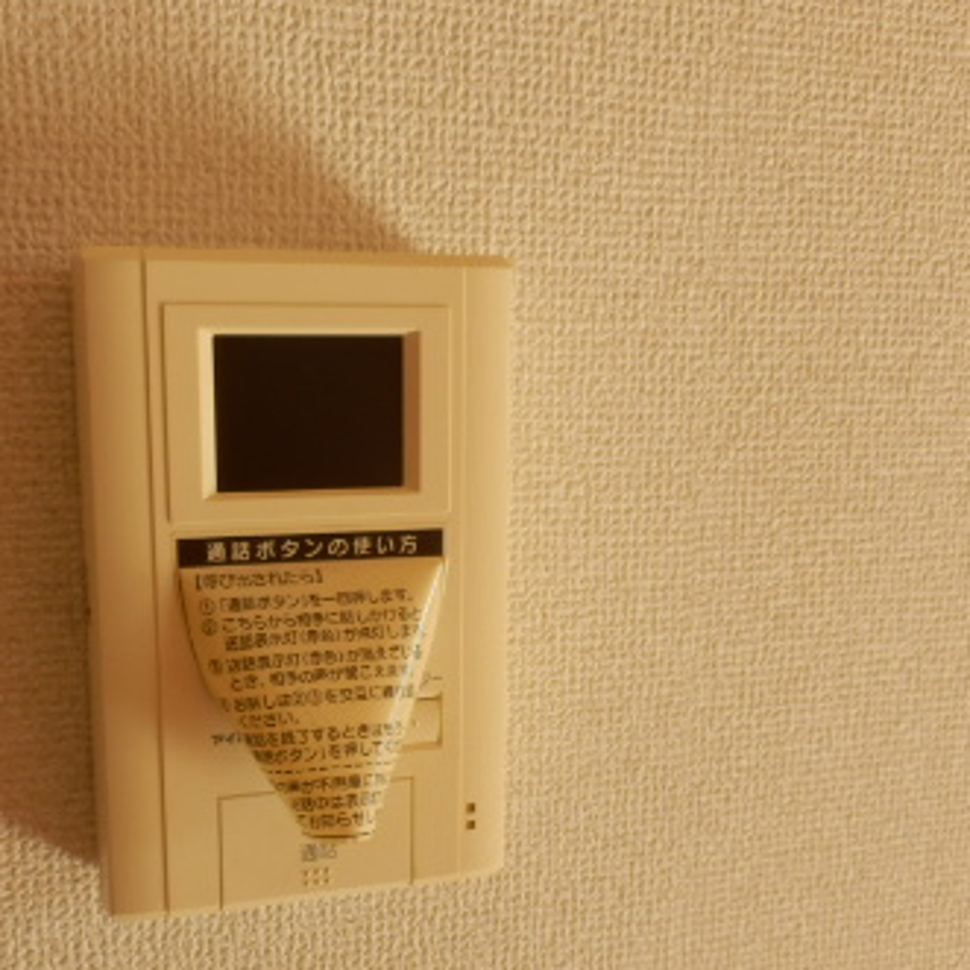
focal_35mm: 41
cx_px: 343
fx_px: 1300
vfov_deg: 40.4
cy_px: 648
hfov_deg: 40.5
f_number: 3
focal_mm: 4.2
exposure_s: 1/160
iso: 80
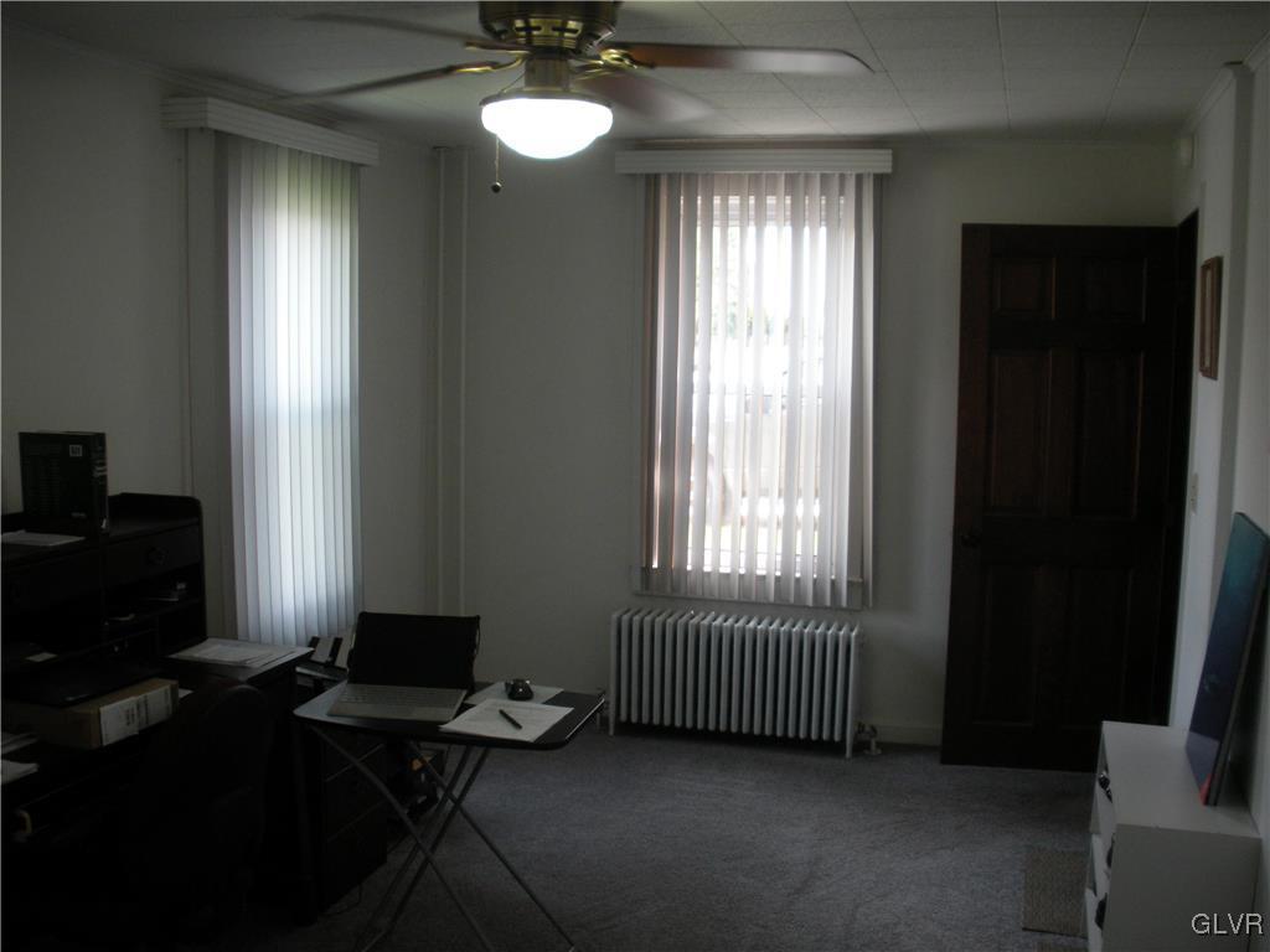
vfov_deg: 40.7
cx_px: 635
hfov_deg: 52.6
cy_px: 476
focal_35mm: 35
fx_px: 1284
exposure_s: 1/59.4
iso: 185
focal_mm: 6.3
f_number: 3.5
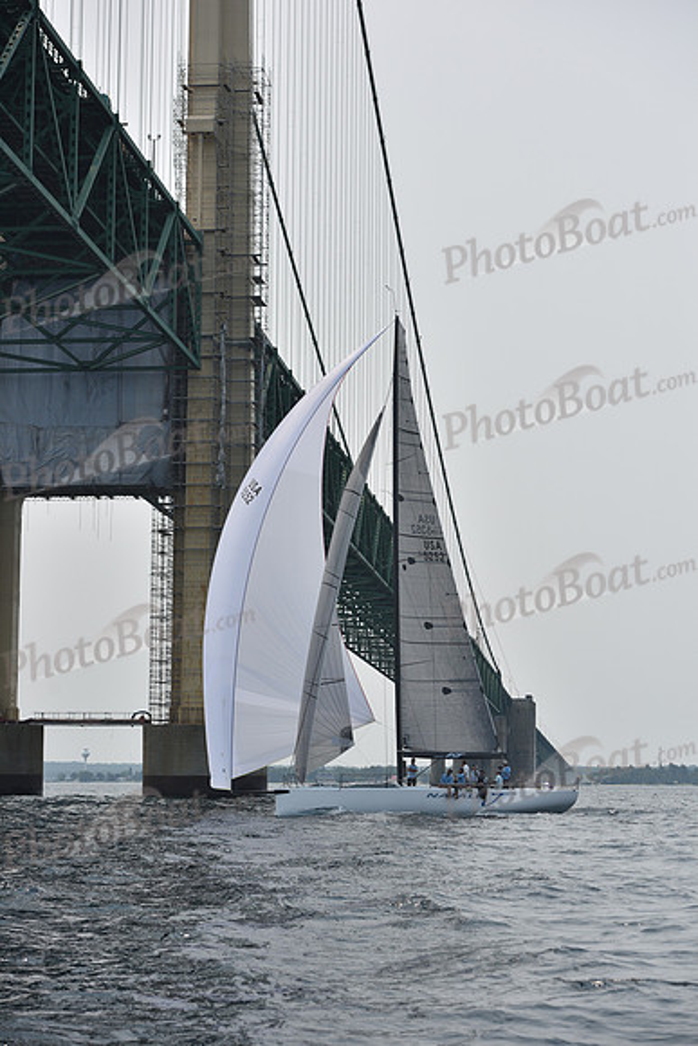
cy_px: 523
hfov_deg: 18.2
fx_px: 2180
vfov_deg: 27.0
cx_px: 349
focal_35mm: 75
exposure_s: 1/3200
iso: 250
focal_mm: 75
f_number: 5.6
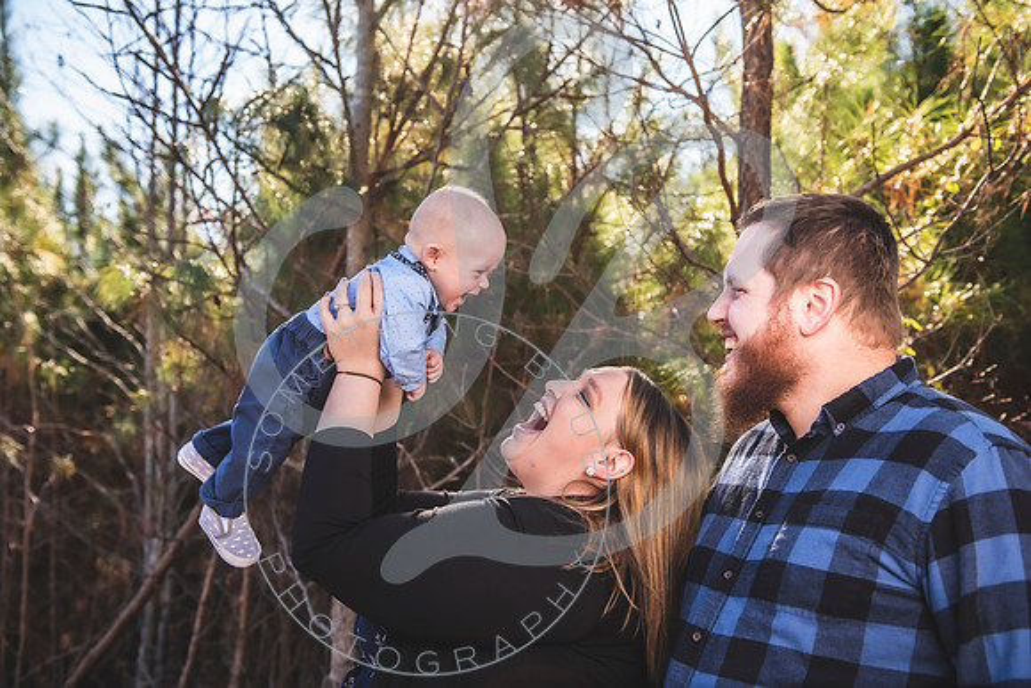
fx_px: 1146
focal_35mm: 40
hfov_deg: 48.4
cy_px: 344
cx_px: 516
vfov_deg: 33.4
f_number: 4
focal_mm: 40
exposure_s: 1/250
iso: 100
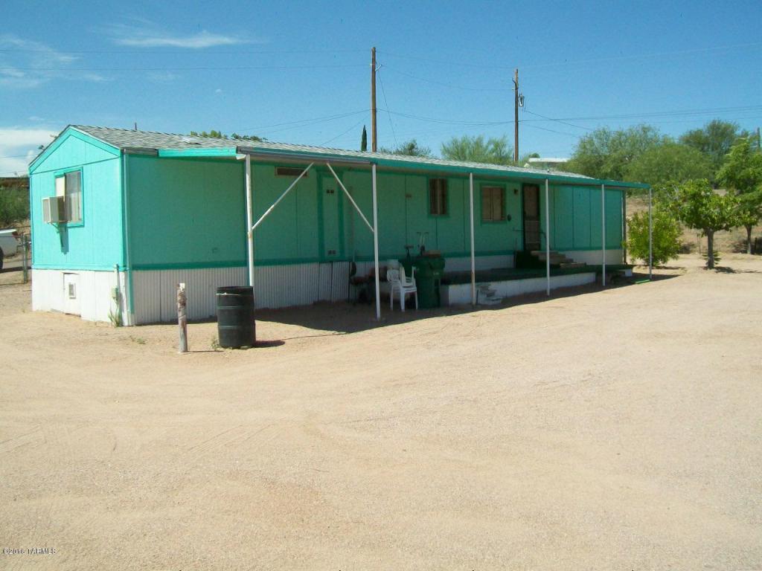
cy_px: 286
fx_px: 748
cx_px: 381
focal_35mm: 34
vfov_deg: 41.8
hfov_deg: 54.0
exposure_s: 1/500
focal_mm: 6.1
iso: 64
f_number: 4.9
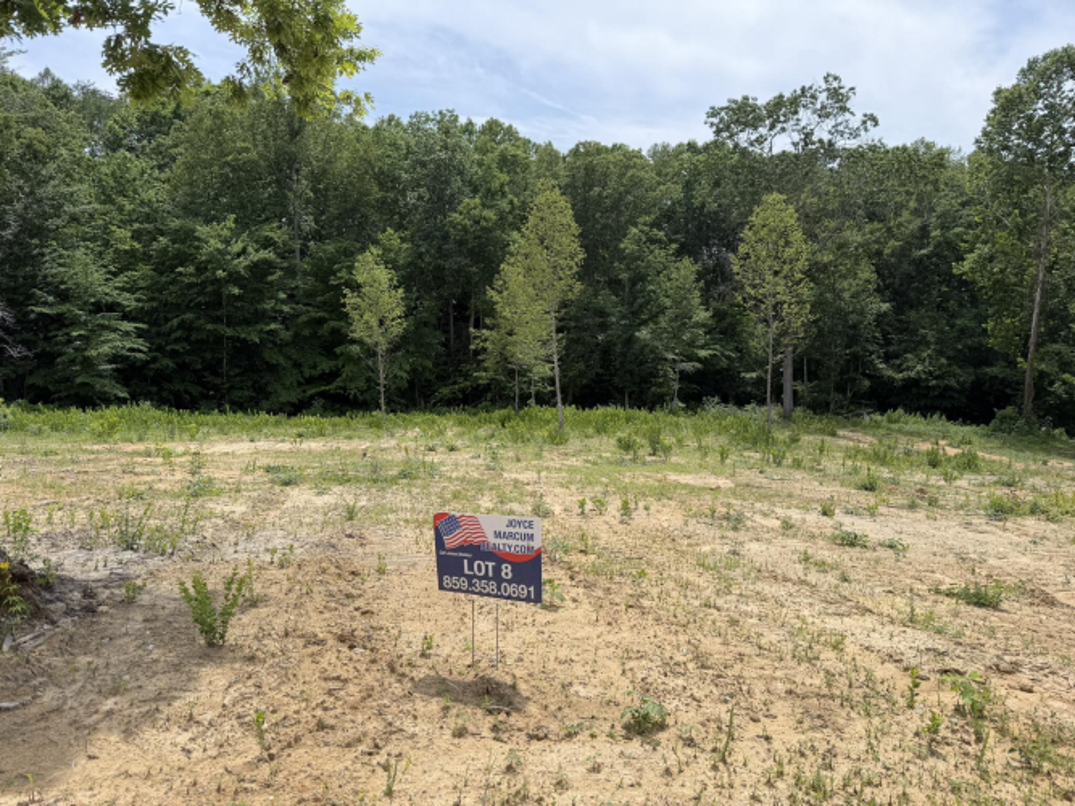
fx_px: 745
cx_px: 538
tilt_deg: -7.5
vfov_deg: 56.8
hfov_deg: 71.6
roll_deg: +0.6
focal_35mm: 24
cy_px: 403
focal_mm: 6.76
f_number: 1.78
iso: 80
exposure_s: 1/3584
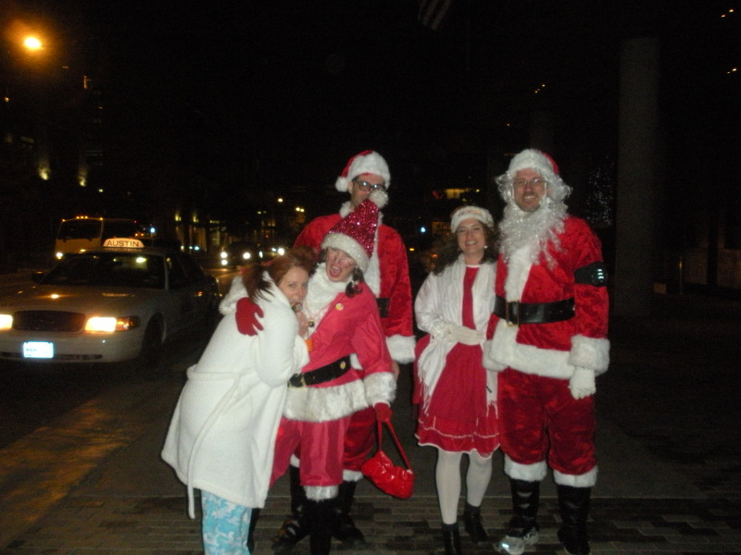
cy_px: 278
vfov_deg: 39.7
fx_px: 771
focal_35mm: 36
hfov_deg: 51.4
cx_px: 370
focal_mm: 6.3
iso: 563
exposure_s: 1/60
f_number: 3.5
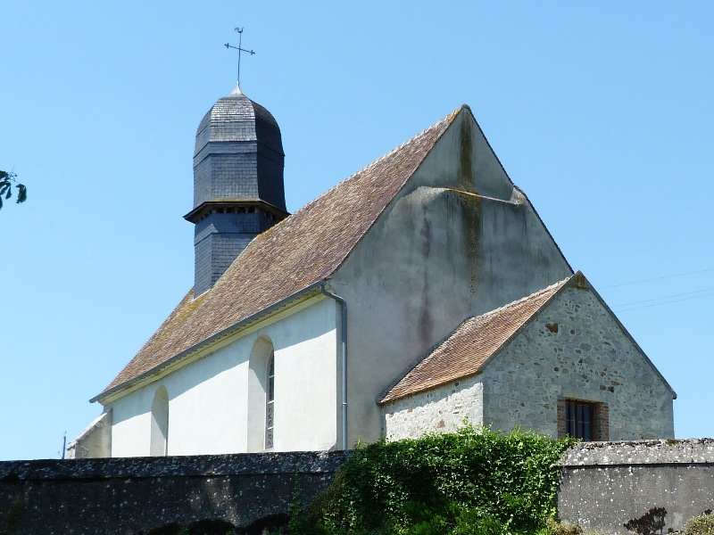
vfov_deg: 44.2
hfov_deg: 56.8
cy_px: 268
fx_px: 660
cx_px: 357
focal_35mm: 32
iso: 80
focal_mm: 5.7
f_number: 5
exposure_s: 1/250
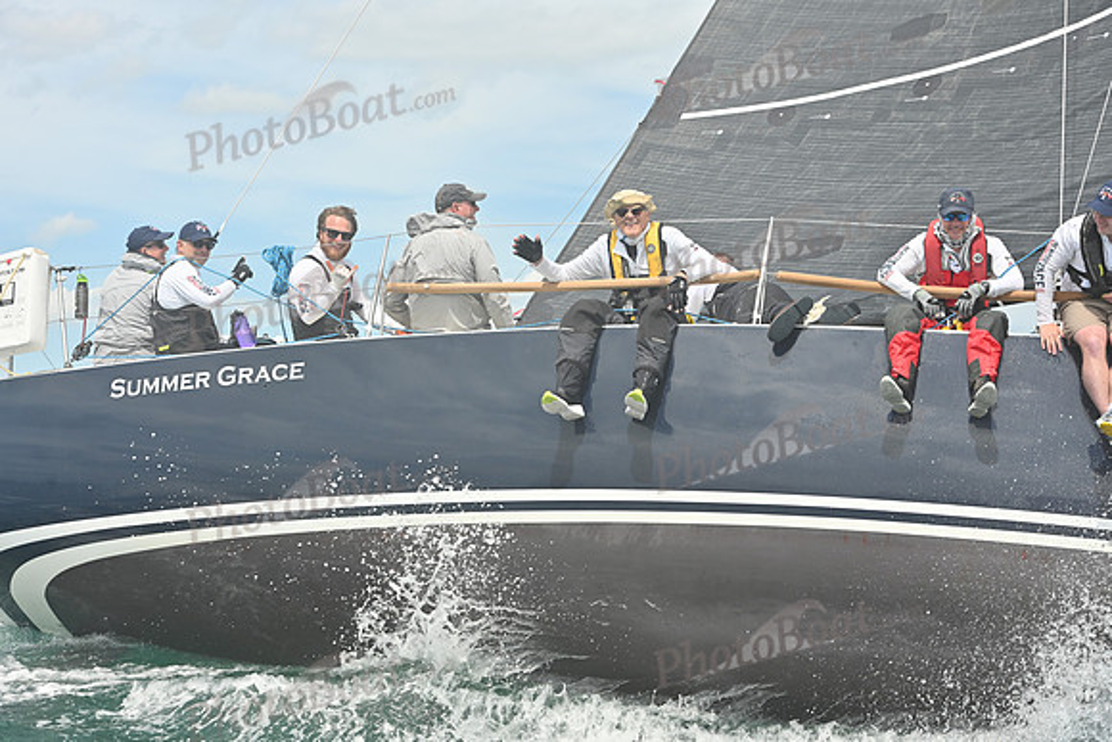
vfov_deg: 16.7
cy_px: 371
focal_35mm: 82
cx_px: 556
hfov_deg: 24.8
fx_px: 2533
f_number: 9
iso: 320
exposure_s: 1/1250
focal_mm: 82
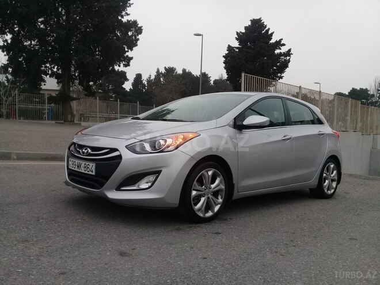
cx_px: 190
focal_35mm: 31
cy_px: 142
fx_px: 340
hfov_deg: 58.4
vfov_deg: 45.4
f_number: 2.2
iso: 100
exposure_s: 1/33
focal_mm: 3.3
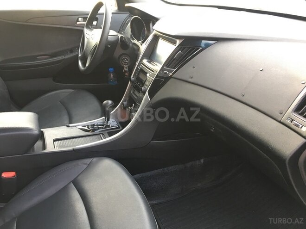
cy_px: 114
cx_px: 153
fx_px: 256
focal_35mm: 29
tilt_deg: -27.2
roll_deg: +0.4
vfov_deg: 48.2
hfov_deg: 61.7
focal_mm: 4.15
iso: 64
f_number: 2.2
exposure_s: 1/33
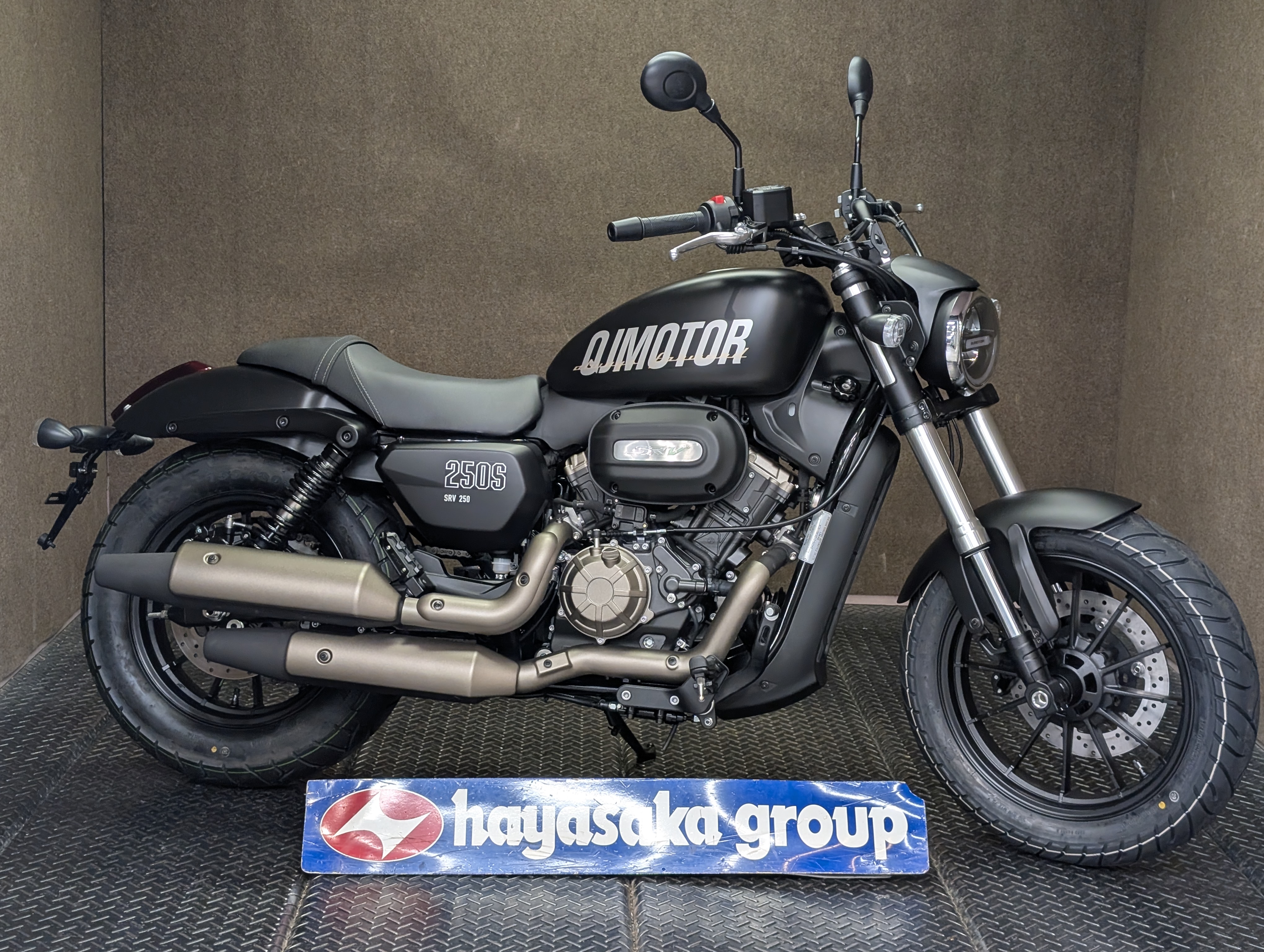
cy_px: 476
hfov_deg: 38.9
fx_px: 1792
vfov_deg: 29.7
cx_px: 632
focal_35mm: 49
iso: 80
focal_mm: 6.9
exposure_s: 1/33.3
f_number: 1.68
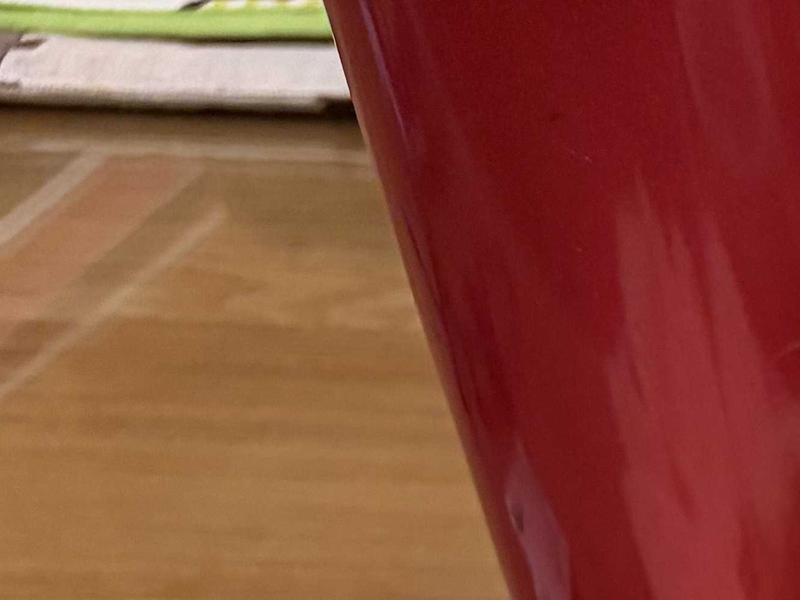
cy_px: 1284
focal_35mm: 112
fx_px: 2589
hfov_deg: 14.2
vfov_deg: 11.6
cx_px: 1693
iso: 200
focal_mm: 5.96
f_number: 1.6
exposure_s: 1/60
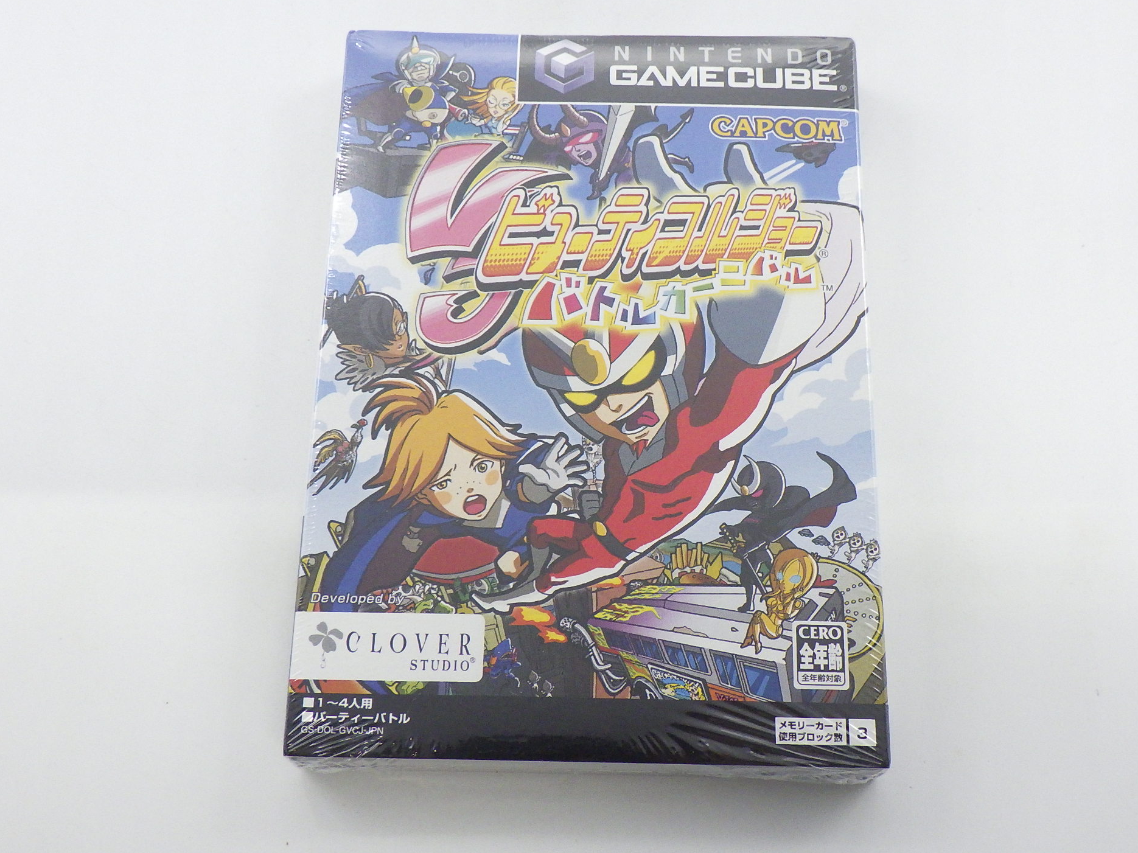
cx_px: 592
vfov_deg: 31.5
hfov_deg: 41.2
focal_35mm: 46
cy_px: 400
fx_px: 1512
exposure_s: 1/20
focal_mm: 7.5
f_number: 4.2
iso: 200
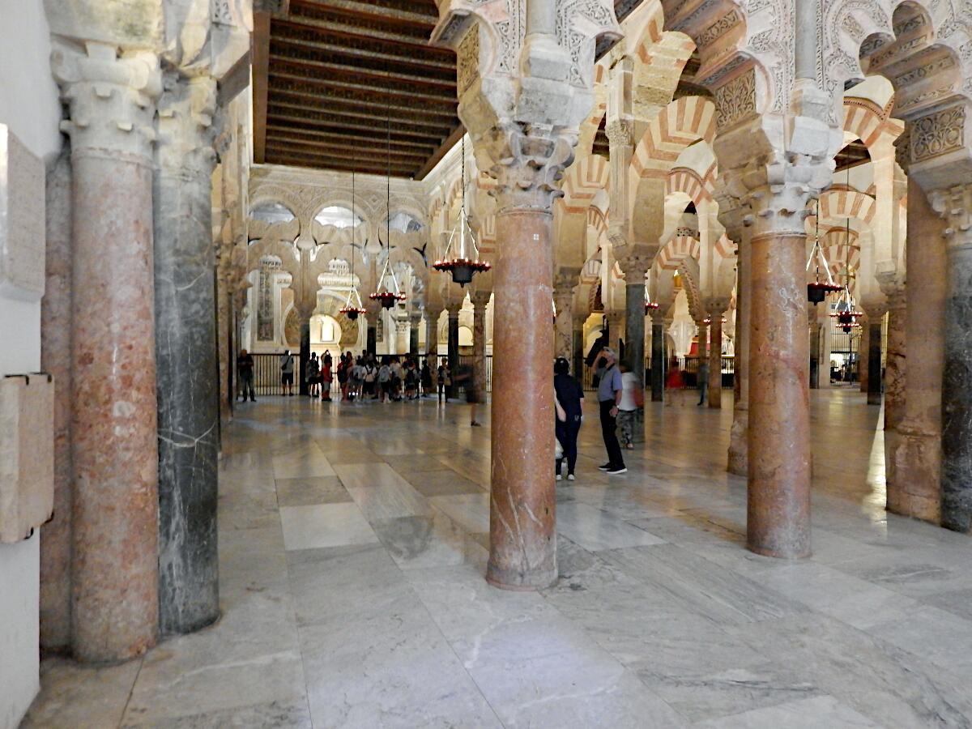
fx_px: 646
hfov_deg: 73.9
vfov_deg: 58.9
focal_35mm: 23
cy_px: 364
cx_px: 486
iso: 800
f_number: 3
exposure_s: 1/4
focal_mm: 4
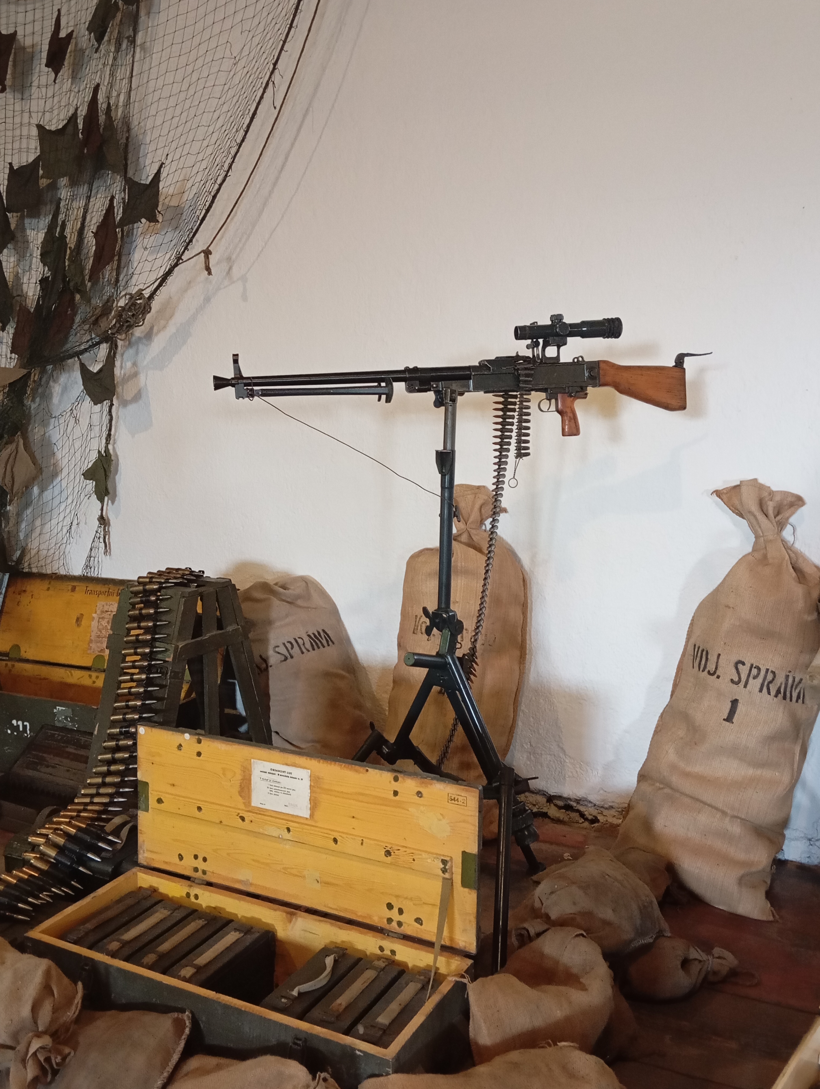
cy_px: 544
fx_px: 1040
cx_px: 410
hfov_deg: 43.0
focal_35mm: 33
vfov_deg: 55.3
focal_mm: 4.22
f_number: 1.8
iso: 2669
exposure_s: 1/25
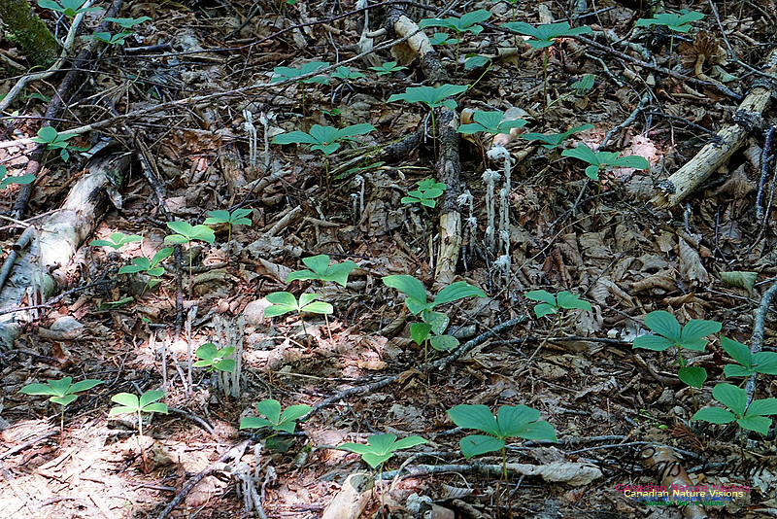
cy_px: 260
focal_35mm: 82
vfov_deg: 16.6
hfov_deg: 24.6
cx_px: 388
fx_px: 1781
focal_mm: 55
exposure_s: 1/20
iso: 800
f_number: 10
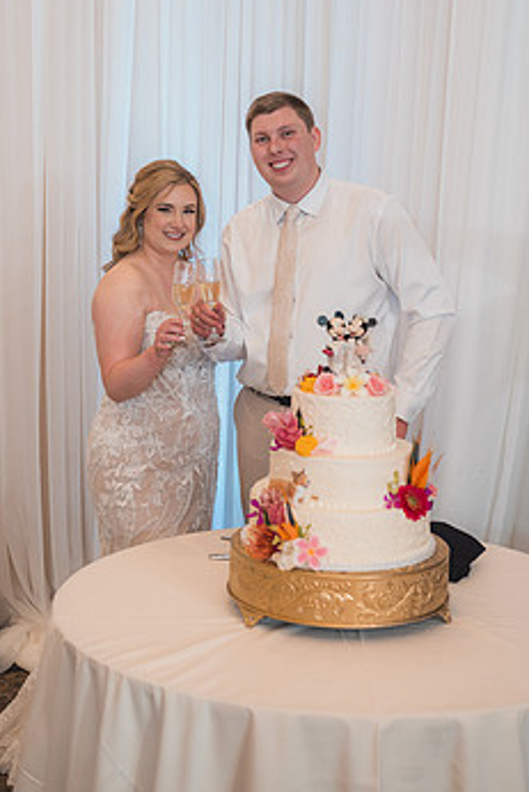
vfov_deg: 30.8
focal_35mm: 65
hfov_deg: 20.9
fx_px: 1431
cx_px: 254
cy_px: 304
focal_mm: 50
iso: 800
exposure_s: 1/250
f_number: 2.8
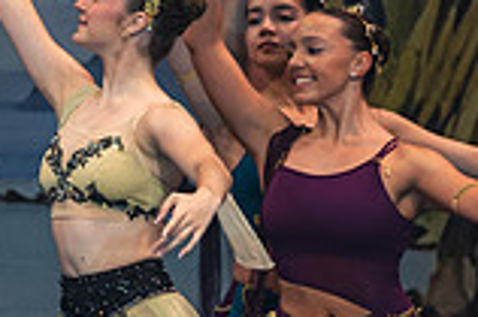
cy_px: 208
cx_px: 85
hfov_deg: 1.9
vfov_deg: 1.2
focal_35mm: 1103
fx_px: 14630
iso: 560
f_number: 2.8
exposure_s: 1/500
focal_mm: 200
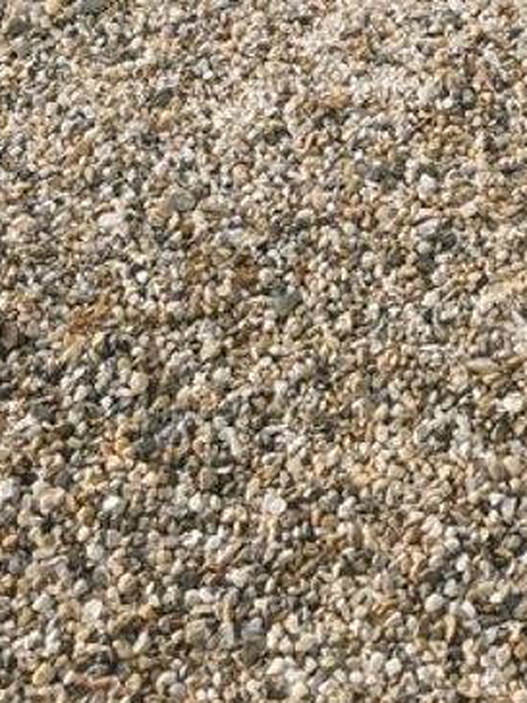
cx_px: 527
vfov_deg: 17.8
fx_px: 2010
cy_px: -335
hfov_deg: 14.7
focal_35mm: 99
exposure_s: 1/1143
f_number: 1.6
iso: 50
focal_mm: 5.56
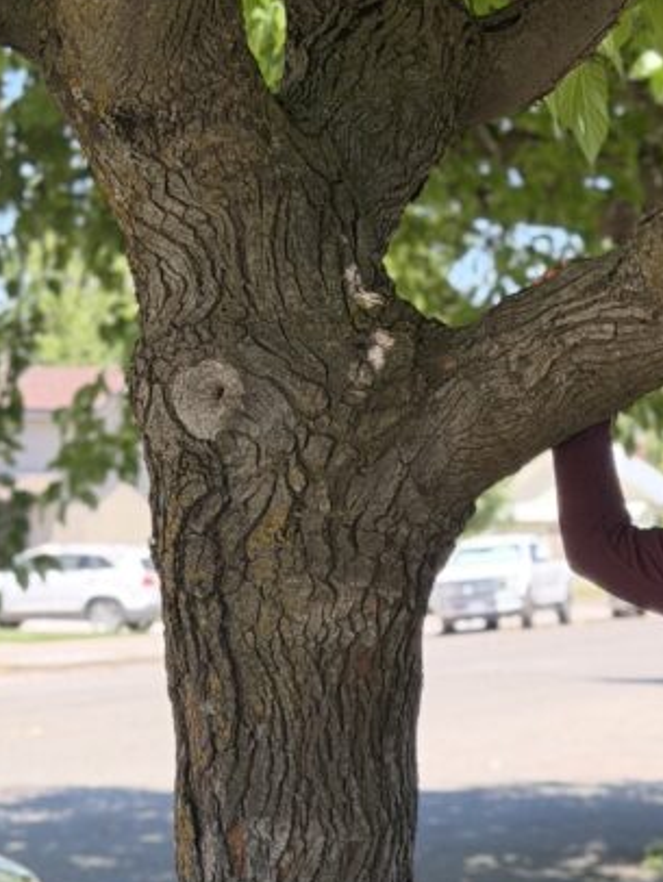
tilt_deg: -8.4
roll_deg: +0.3
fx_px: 3087
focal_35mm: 121
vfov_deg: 15.7
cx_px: 811
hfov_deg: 12.0
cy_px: 1017
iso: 80
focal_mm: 6.76
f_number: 1.78
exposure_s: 1/516
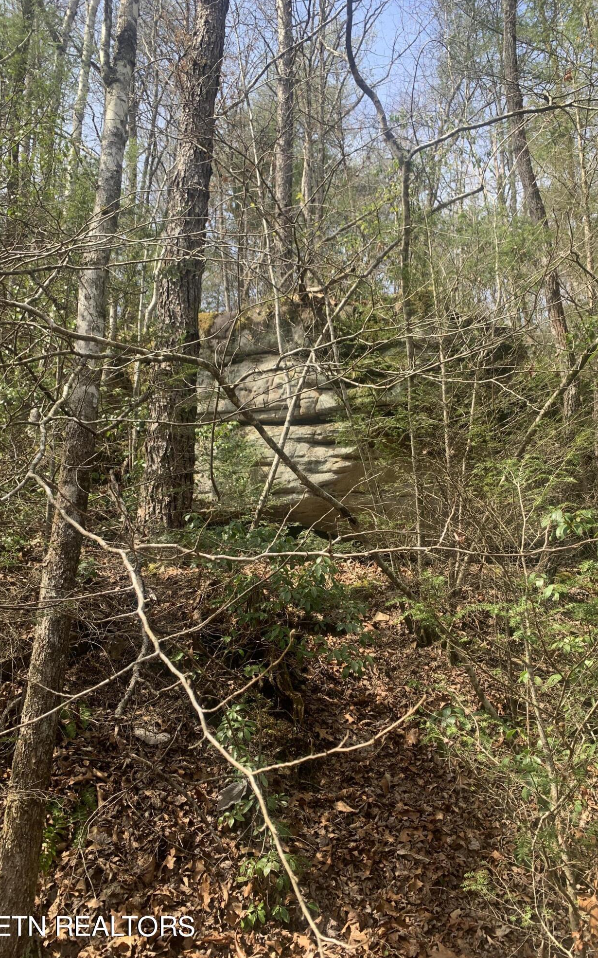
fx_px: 730
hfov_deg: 44.3
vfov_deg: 66.5
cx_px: 355
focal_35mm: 28
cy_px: 485
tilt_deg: +18.0
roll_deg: +1.3
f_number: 1.8
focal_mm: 4.25
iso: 25
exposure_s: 1/362
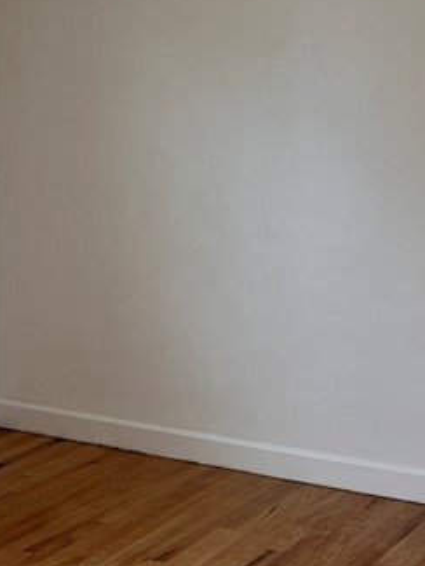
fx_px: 1341
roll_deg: +0.2
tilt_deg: -1.6
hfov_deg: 17.8
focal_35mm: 82
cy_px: 127
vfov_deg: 23.5
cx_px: 77
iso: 50
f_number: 1.5
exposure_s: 1/160
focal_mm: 5.7
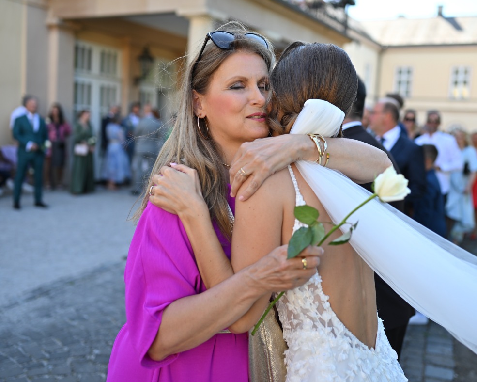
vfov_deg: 37.3
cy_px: 190
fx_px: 565
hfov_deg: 45.6
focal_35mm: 40
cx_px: 275
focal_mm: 35
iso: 100
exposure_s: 1/500
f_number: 2.2
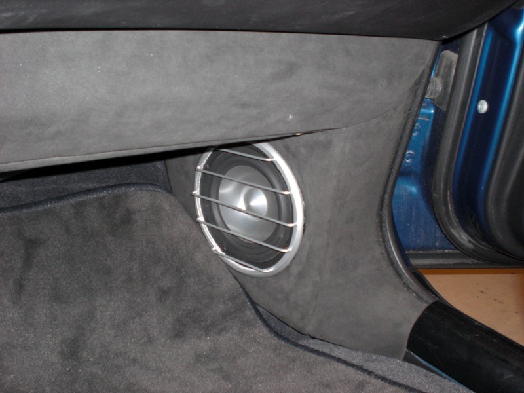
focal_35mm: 38
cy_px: 196
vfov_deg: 37.7
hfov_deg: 49.0
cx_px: 262
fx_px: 575
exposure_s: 1/60
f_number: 3.1
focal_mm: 6.3
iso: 200
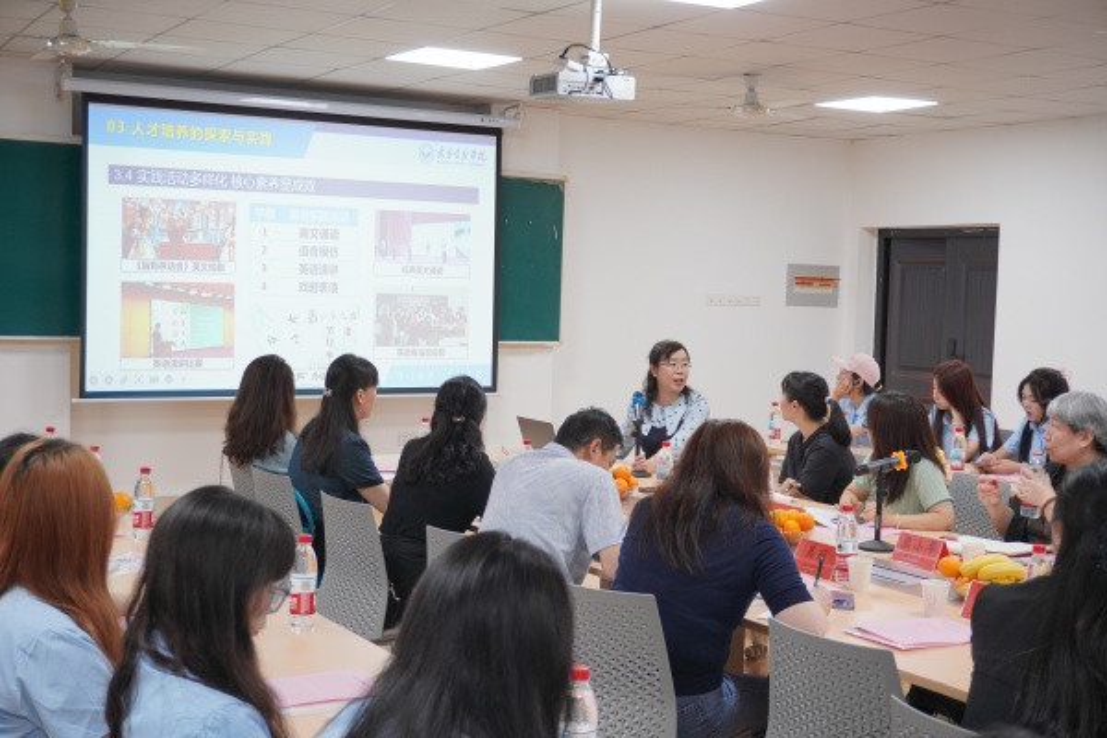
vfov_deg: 28.9
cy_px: 369
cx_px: 554
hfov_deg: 42.3
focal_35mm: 46
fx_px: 1430
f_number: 5
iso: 400
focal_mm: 31
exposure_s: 1/50
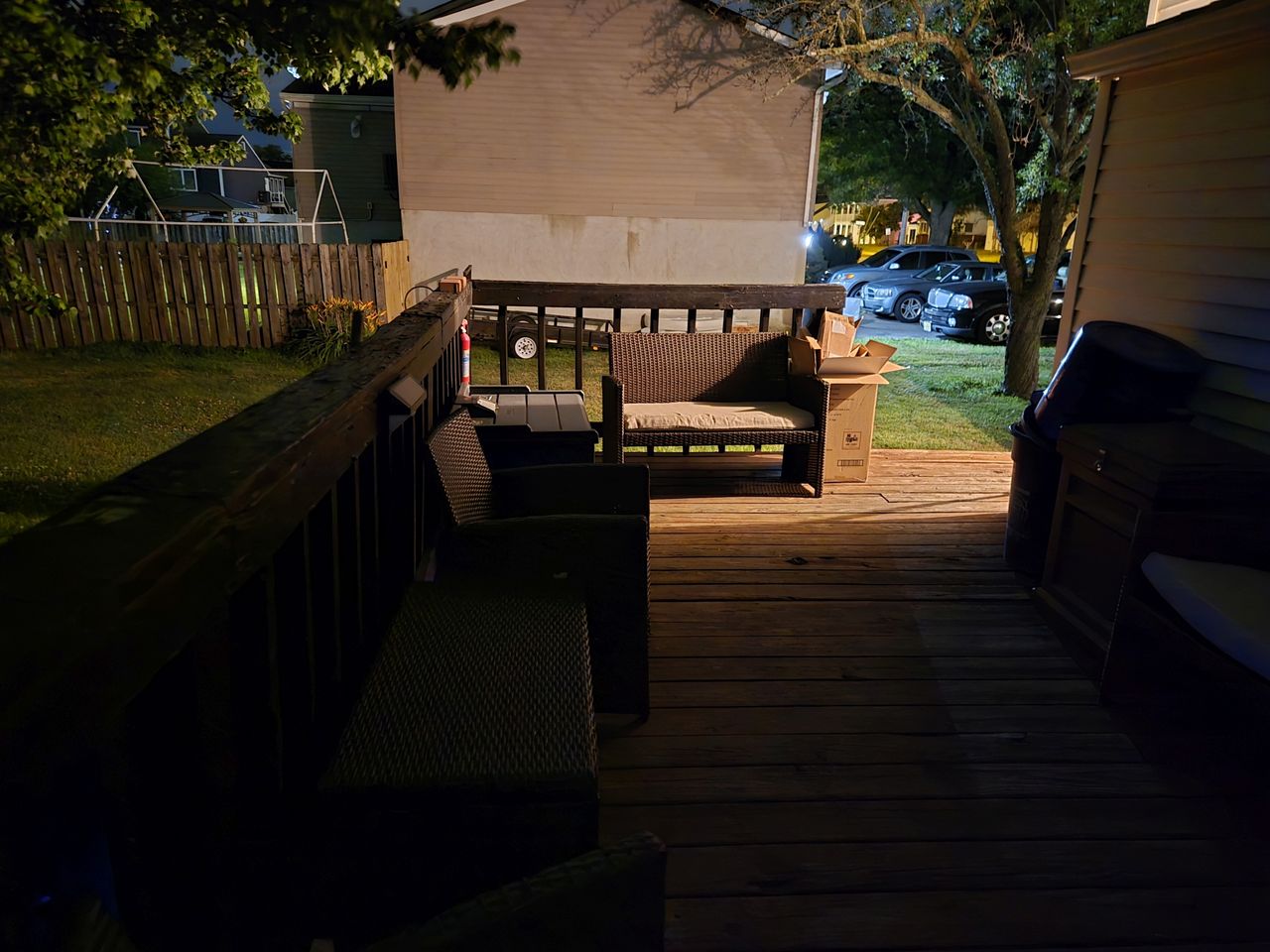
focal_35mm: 23
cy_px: 476
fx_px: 844
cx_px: 635
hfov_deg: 73.9
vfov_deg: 58.9
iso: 3200
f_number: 1.8
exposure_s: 1/5
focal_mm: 5.4
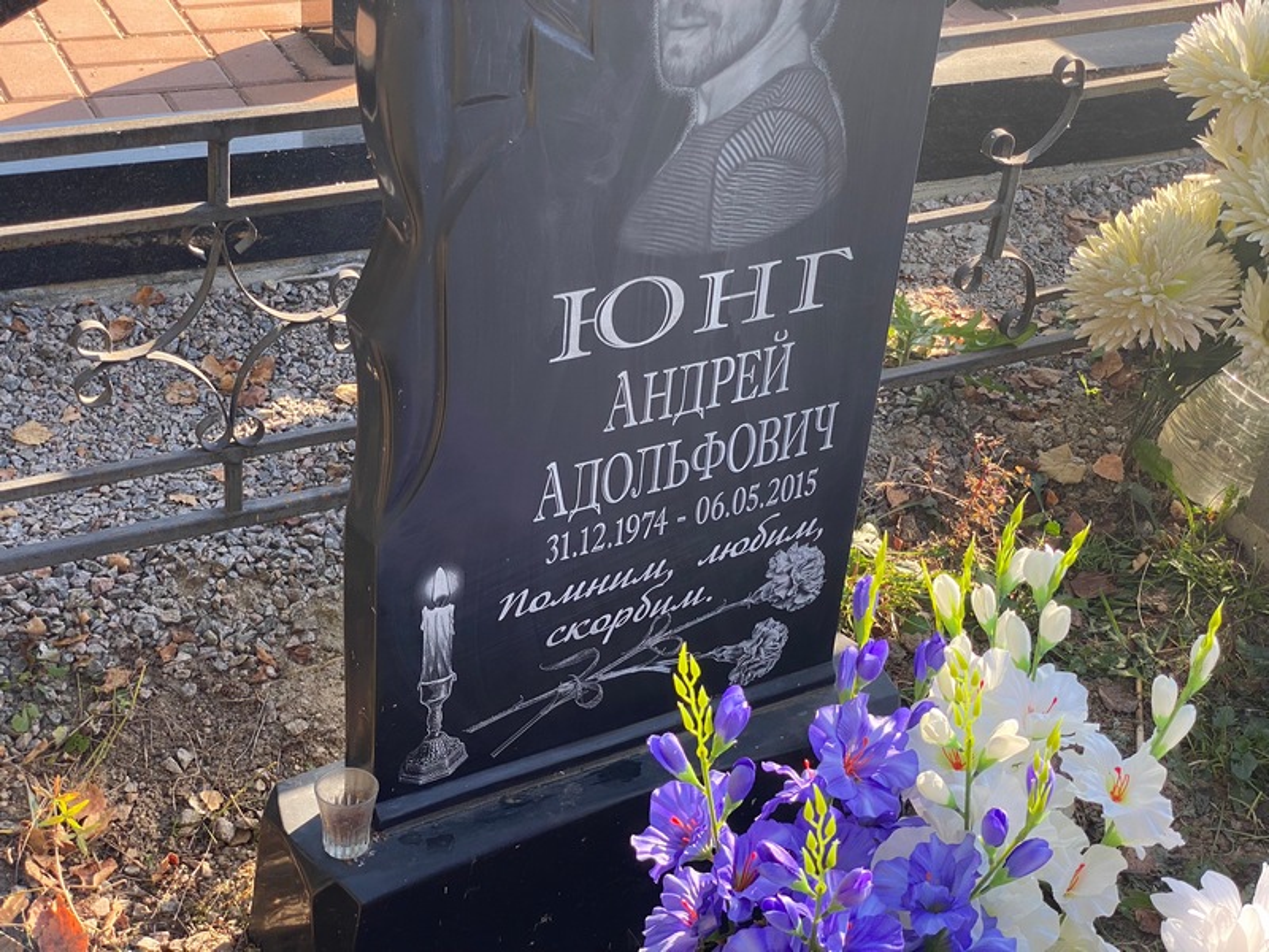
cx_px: 634
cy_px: 476
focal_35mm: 52
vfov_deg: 28.0
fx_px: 1906
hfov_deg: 36.8
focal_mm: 6
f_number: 2
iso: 20
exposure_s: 1/229
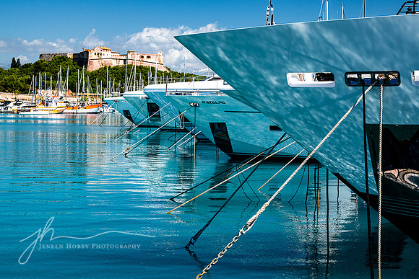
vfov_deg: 16.1
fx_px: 989
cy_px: 140
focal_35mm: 85
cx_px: 210
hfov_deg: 23.9
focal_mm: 85
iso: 640
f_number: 11
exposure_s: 1/500
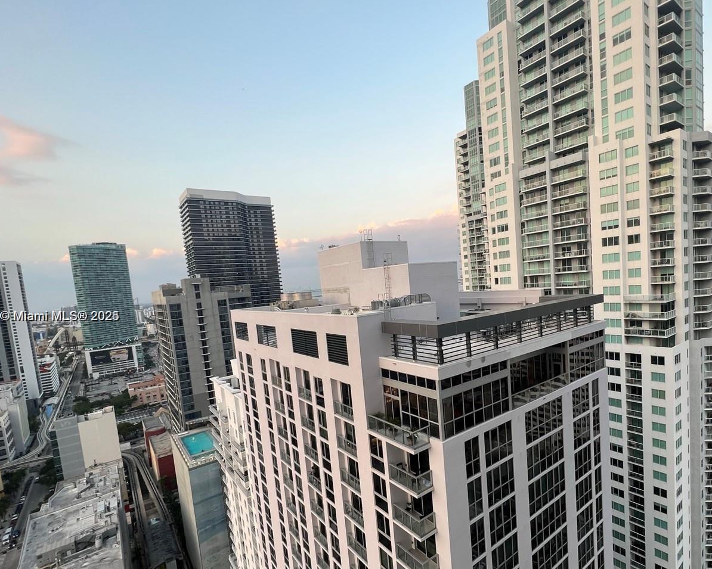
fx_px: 358
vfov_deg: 76.7
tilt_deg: -6.2
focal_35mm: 17
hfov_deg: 89.1
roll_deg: +4.7
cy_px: 317
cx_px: 405
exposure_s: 1/131
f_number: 1.8
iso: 32
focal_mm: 1.57
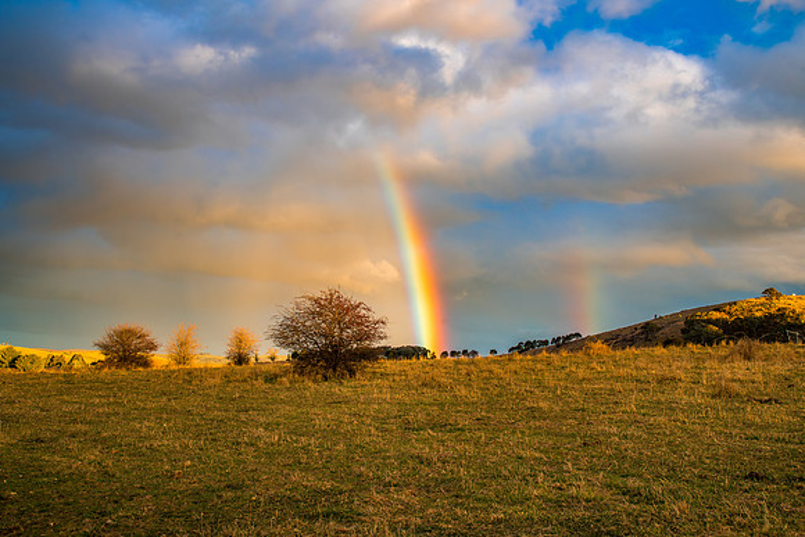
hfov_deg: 49.8
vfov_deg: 34.4
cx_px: 411
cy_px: 263
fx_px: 868
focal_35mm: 39
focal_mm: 38
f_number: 9
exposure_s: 1/50
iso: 200
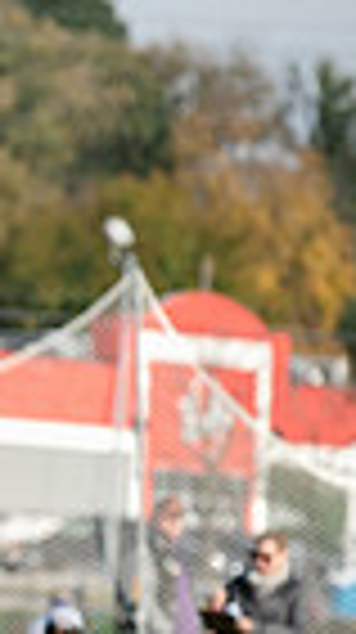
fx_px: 11648
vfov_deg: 3.1
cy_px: 690
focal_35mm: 692
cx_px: -892
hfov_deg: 1.7
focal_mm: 160
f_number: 5
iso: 250
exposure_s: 1/1600
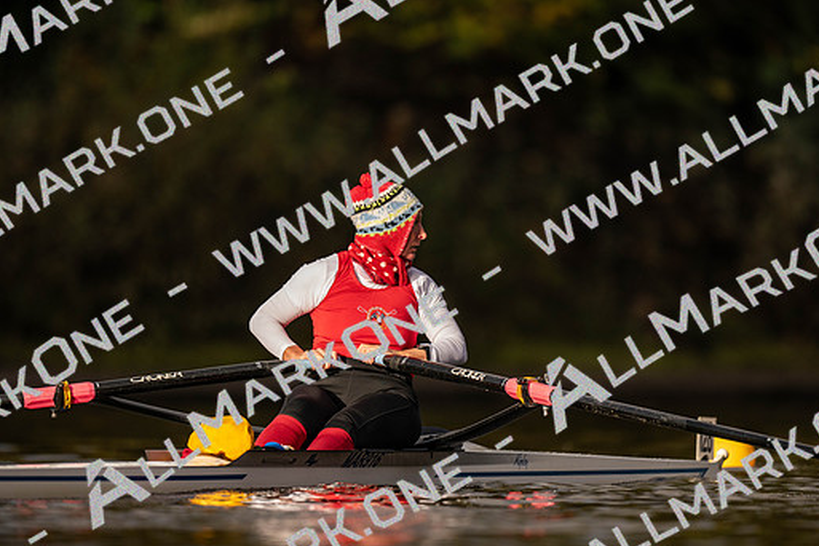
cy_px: 282
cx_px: 410
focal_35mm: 678
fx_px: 15423
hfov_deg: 3.0
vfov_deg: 2.0
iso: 320
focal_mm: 600
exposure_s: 1/2500
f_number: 4
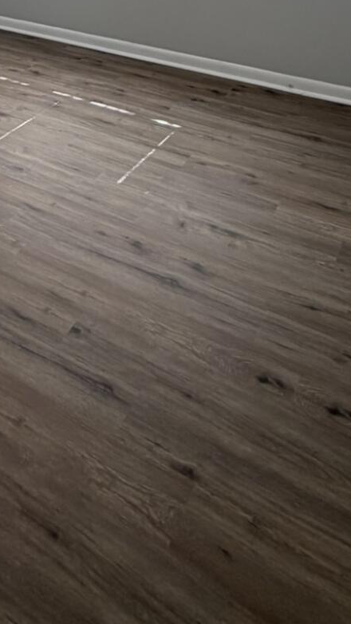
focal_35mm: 39
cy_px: -40
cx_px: 55
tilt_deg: -12.1
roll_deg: -0.2
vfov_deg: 42.3
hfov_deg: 29.5
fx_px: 645
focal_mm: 2.22
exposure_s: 1/111
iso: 80
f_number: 2.2
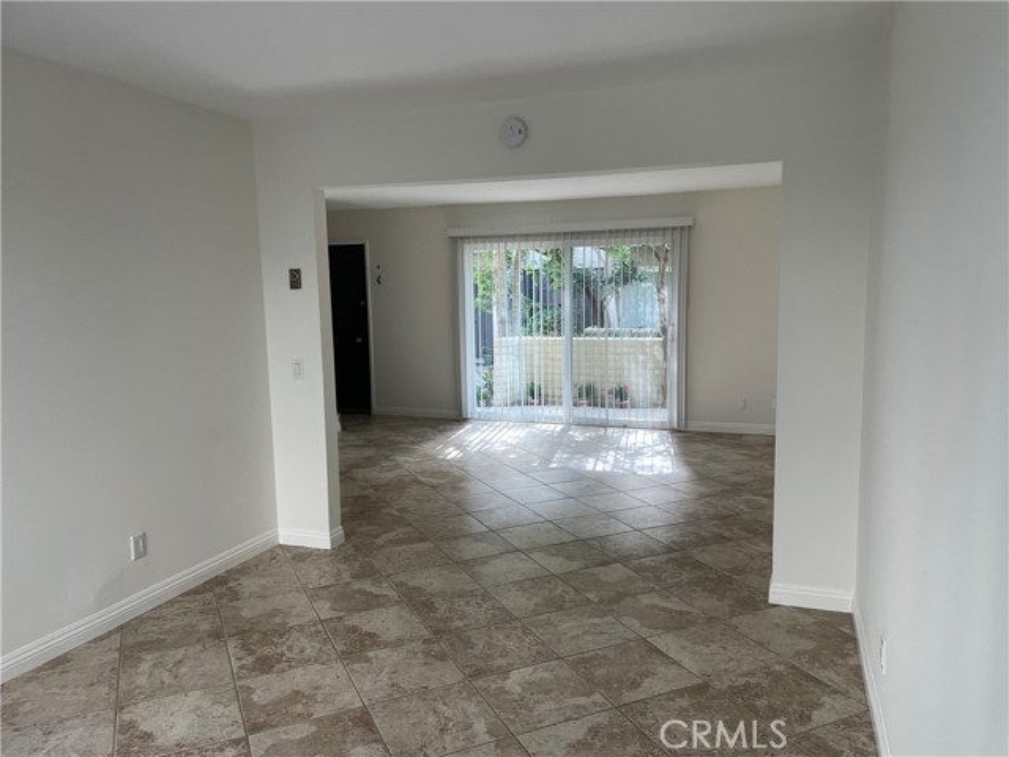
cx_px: 504
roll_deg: +1.3
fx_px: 758
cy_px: 378
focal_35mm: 26
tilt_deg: -7.9
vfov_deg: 53.1
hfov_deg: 67.3
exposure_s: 1/121
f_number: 1.6
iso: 100
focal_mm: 4.2
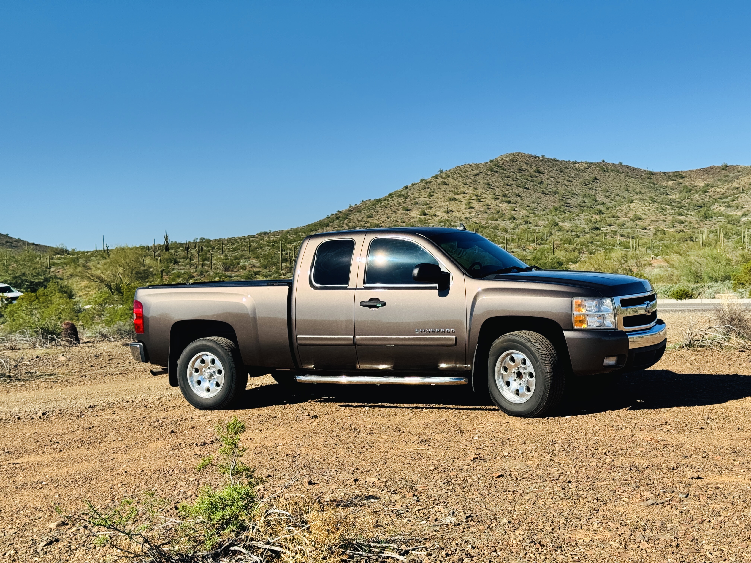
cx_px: 376
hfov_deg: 39.7
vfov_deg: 30.3
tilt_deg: +0.0
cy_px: 282
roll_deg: +1.7
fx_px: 1041
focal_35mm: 48
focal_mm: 6.76
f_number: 1.78
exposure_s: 1/4608
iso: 64
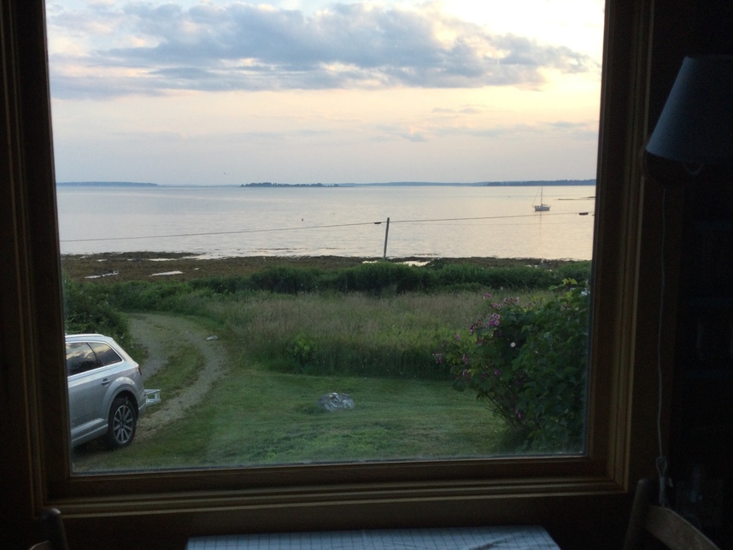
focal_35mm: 37
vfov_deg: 38.6
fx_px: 783
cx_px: 343
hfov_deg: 50.1
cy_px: 306
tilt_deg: -8.5
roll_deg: +0.4
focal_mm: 3.3
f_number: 2.4
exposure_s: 1/120
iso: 25
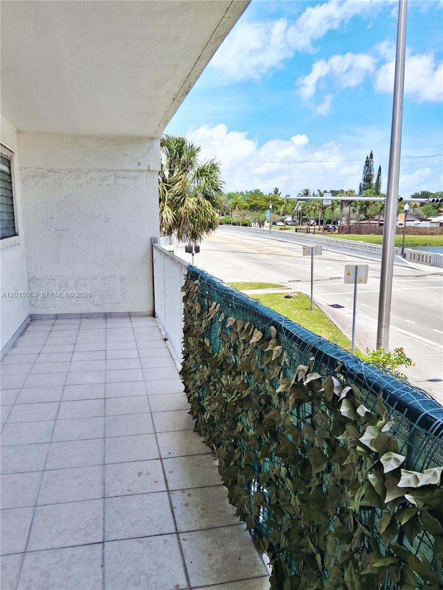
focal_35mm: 26
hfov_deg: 53.1
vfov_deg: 67.3
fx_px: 444
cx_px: 222
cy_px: 295
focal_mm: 3.98
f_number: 1.8
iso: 25
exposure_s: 1/417
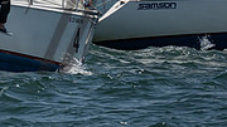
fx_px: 8873
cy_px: -121
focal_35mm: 1475
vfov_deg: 0.8
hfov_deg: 1.5
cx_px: -51
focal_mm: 400
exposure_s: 1/3200
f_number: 8
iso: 400
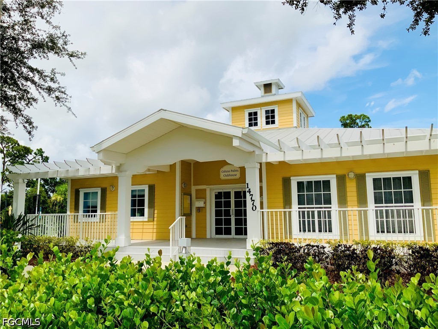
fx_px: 367
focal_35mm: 29
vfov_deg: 48.2
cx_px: 219
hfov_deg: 61.7
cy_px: 164
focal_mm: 3
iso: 20
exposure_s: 1/2959
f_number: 1.8
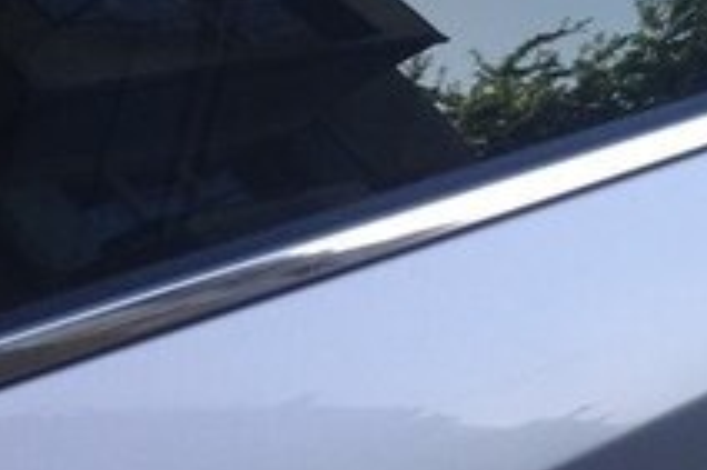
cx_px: 980
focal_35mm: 107
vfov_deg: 12.5
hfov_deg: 17.6
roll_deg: -0.8
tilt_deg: -25.0
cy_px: 548
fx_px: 2100
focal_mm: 4.12
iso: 50
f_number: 2.4
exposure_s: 1/345
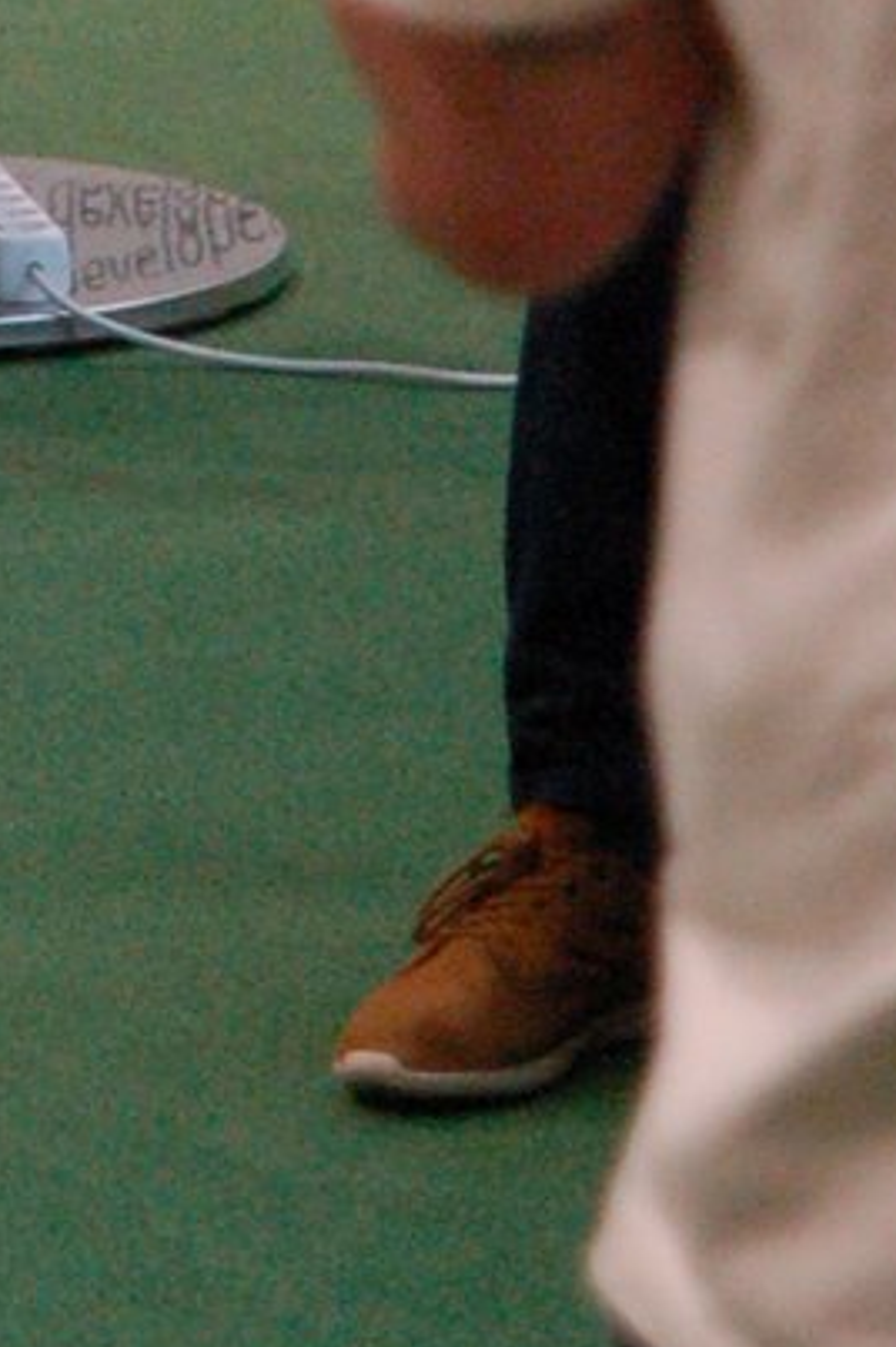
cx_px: -896
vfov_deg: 5.4
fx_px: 13911
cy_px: -1317
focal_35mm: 372
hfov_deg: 3.7
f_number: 2.8
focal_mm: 50
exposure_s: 1/125
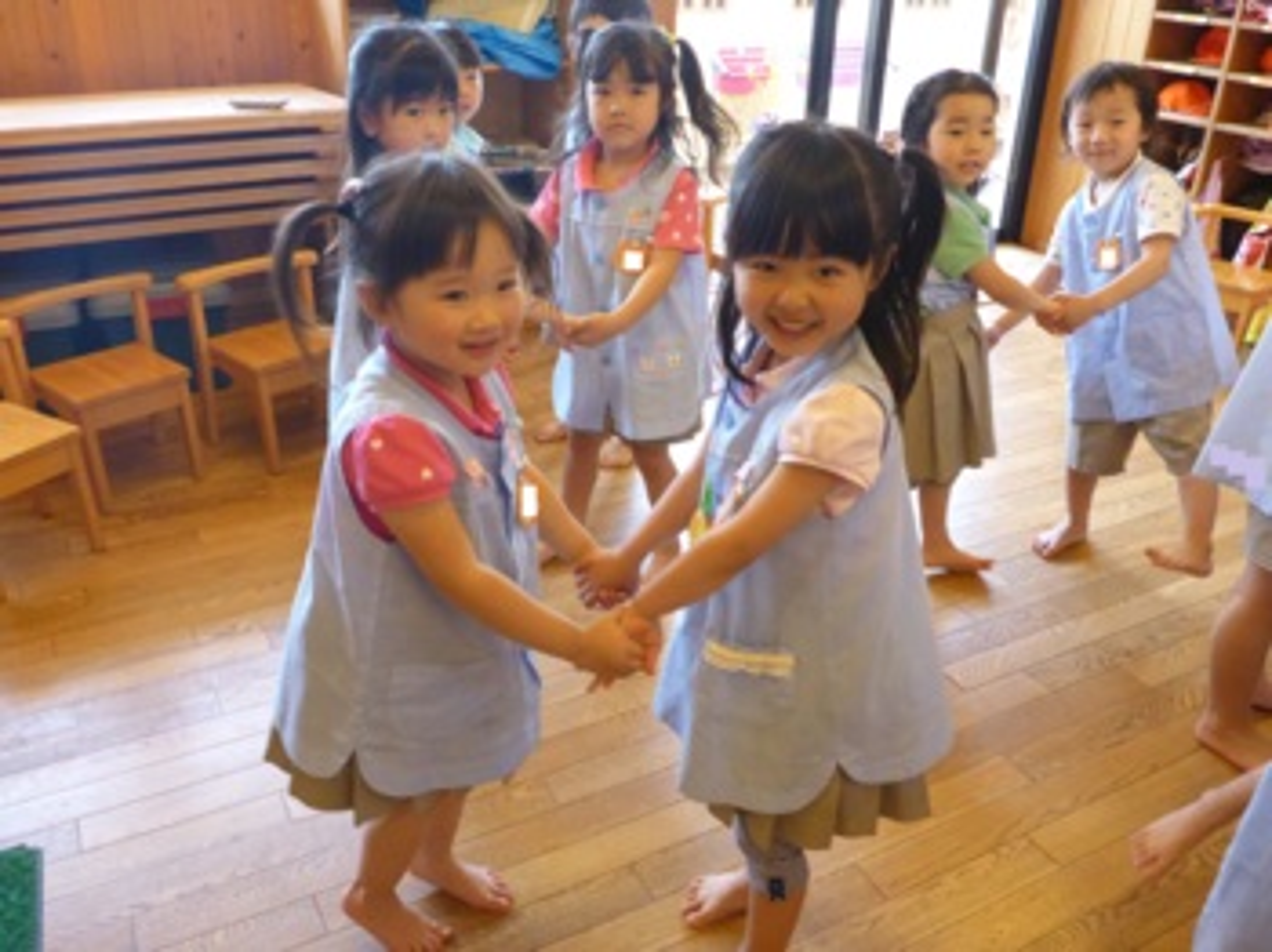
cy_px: 476
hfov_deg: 61.7
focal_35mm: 29
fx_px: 1065
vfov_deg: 48.2
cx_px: 636
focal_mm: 5.2
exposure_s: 1/60
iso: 800
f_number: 3.4
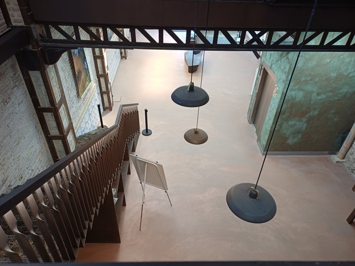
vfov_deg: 54.9
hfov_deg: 69.4
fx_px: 256
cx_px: 178
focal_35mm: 25
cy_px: 133
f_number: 1.8
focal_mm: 4.65
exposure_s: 1/50
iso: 200
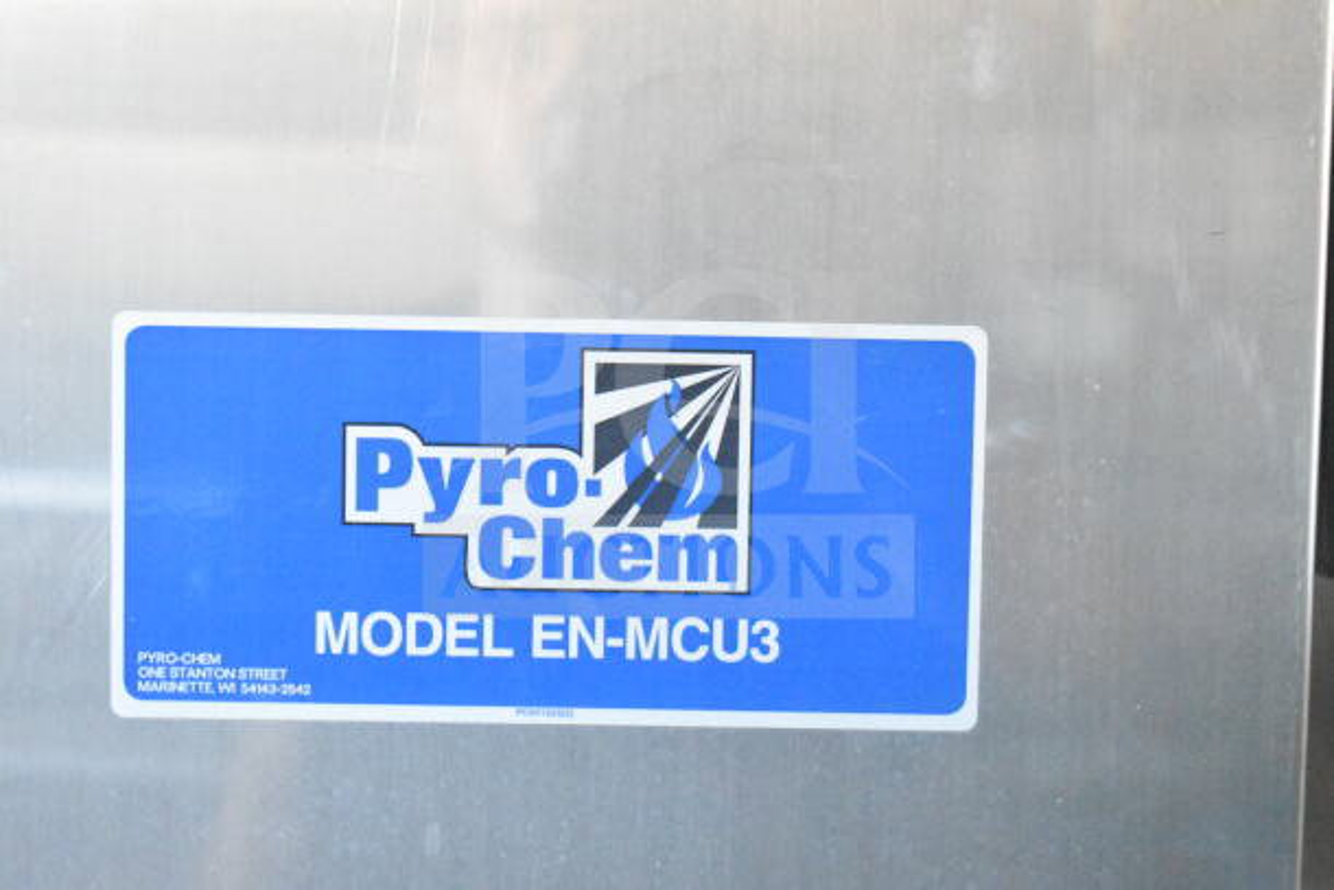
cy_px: 445
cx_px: 667
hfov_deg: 26.0
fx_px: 2891
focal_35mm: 78
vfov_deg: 17.5
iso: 16000
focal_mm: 52
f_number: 5.6
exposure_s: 1/80
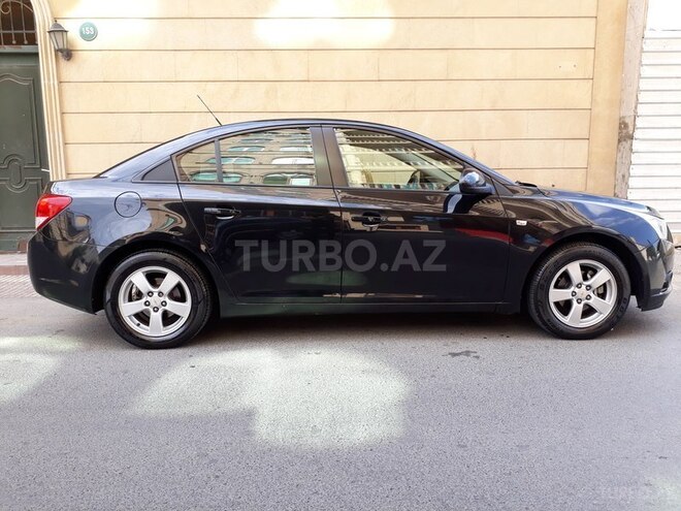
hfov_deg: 65.3
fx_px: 531
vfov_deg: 51.4
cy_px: 256
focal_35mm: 27
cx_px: 340
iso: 40
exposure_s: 1/204
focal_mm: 3.6
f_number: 1.9
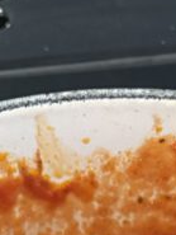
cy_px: 614
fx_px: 975
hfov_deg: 10.3
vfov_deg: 10.9
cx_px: 91
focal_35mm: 144
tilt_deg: -66.4
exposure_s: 1/50
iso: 500
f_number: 1.6
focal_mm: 5.96
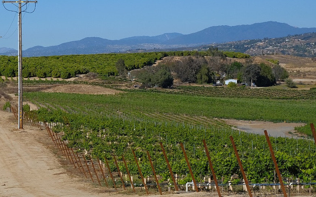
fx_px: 956
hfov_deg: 18.3
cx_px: -6
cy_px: 124
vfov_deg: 11.8
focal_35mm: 111
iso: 200
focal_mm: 35
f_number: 5.6
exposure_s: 1/1600
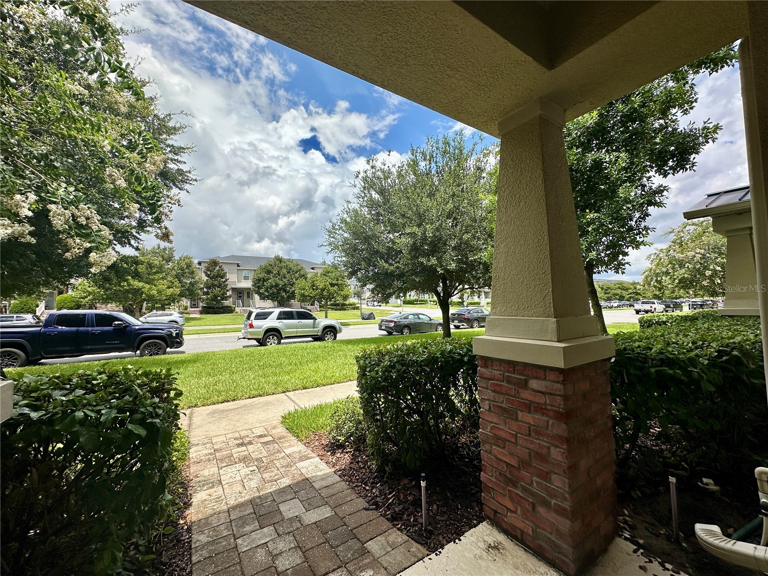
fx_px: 311
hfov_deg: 102.1
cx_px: 384
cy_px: 288
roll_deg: +0.6
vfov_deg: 85.7
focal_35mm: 14
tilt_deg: +3.2
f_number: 2.2
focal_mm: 2.22
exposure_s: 1/2020
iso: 50
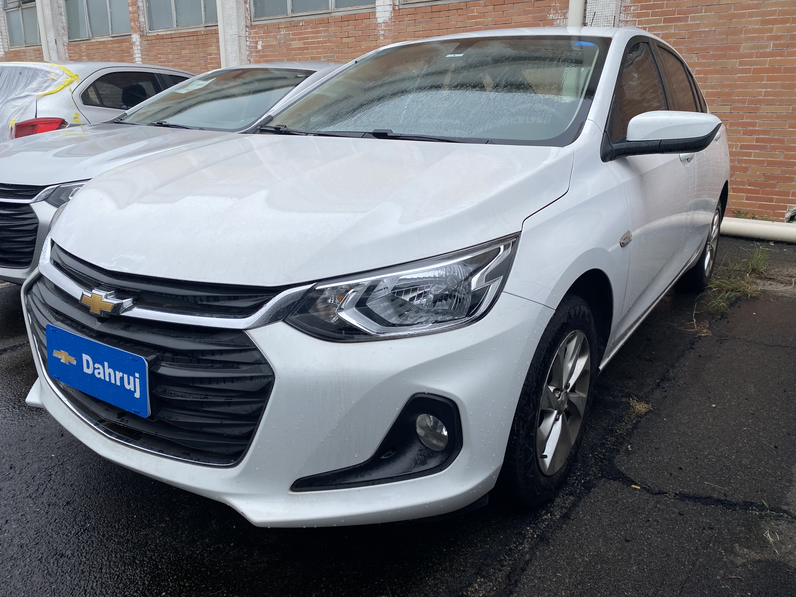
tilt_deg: -16.2
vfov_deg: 53.1
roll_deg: -0.1
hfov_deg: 67.3
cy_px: 298
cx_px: 398
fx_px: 598
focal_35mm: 26
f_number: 1.8
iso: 32
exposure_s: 1/1206
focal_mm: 4.25
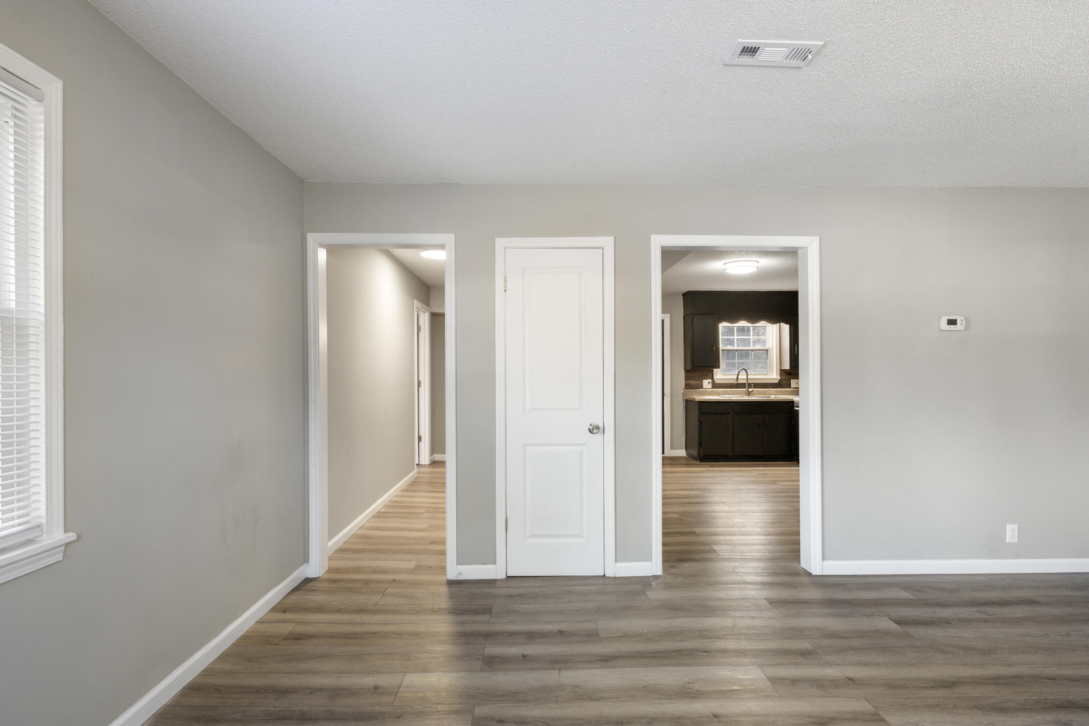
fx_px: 544
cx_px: 544
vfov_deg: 67.4
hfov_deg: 90.0
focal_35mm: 18
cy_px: 363
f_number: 7.1
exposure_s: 1/4
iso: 320
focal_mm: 12
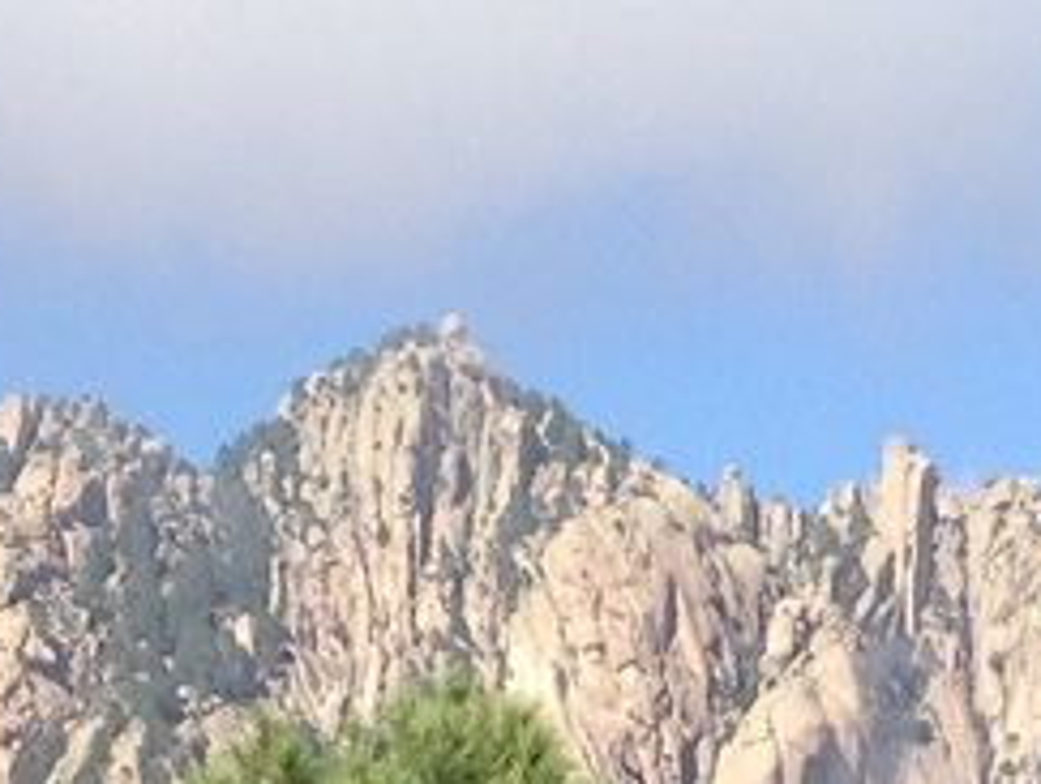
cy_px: 1782
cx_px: 827
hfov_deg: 8.6
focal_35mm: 230
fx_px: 6927
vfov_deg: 6.2
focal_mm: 4.28
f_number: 2.4
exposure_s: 1/1004
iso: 64
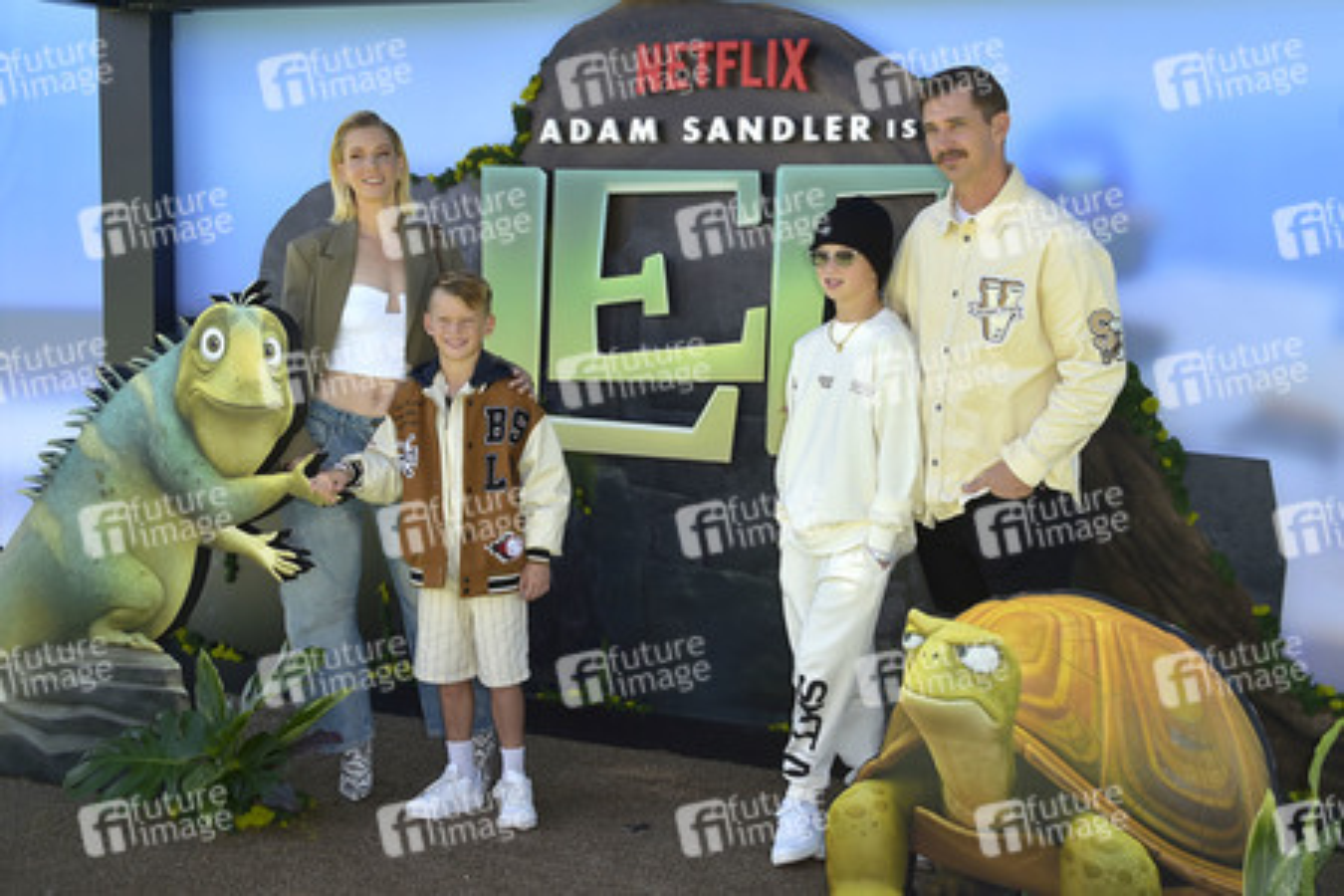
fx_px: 1643
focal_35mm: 44
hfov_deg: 44.5
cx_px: 672
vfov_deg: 30.5
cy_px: 448
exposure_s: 1/250
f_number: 7.1
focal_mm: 44
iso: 125
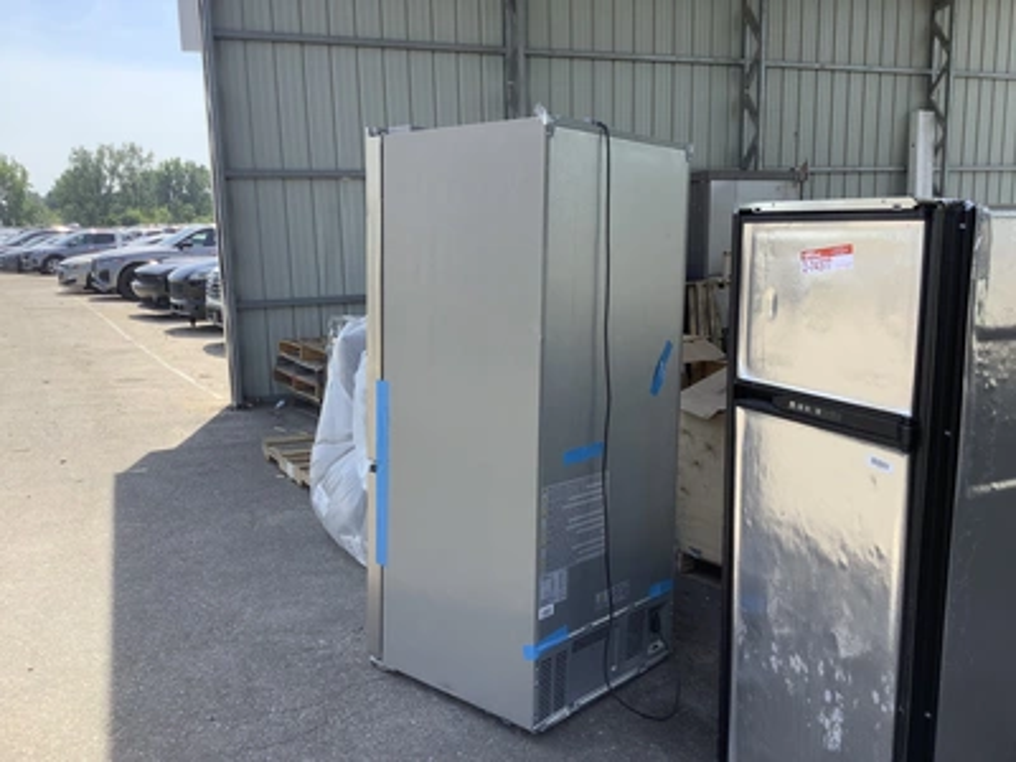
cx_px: 508
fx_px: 910
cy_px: 381
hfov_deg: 58.4
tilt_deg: -9.8
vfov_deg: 45.4
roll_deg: +1.8
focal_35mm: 31
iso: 25
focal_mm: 3.3
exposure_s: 1/458
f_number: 2.4
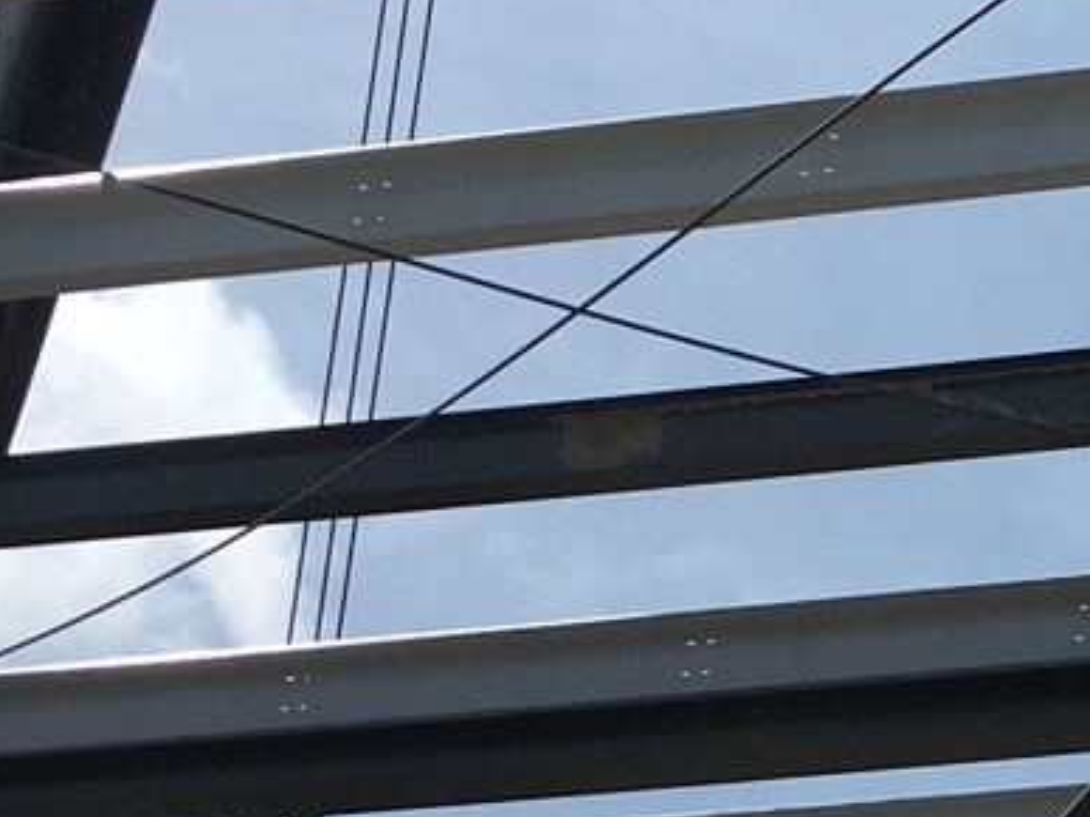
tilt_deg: +23.9
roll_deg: -0.9
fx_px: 4753
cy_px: 1333
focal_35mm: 151
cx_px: 1743
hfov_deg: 12.3
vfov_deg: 9.5
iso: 25
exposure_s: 1/3497
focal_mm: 4.15
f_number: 2.2
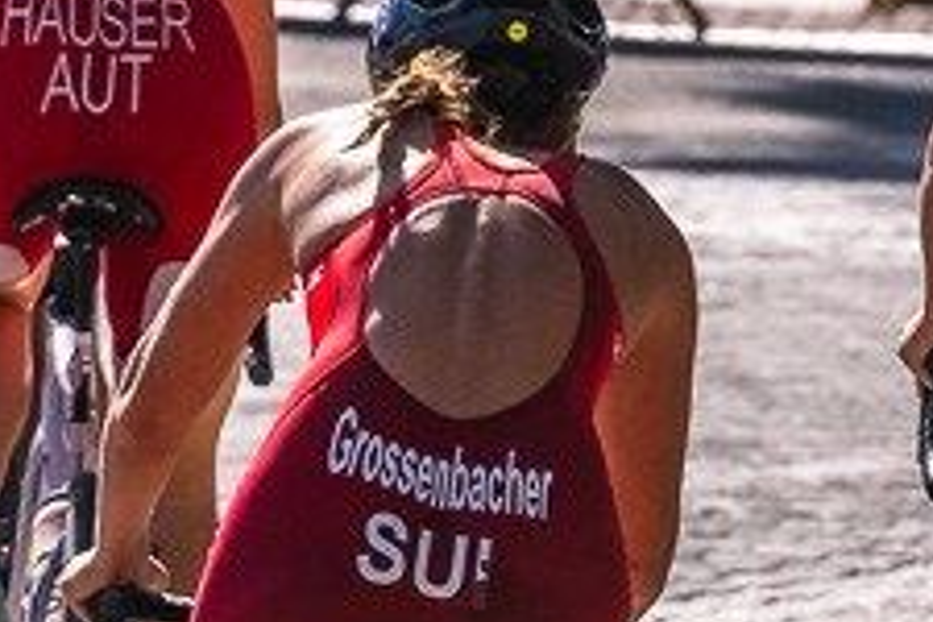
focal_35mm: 1051
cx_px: 411
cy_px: 454
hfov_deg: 2.0
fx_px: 27236
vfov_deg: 1.3
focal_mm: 185
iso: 320
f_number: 7.1
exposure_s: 1/2000
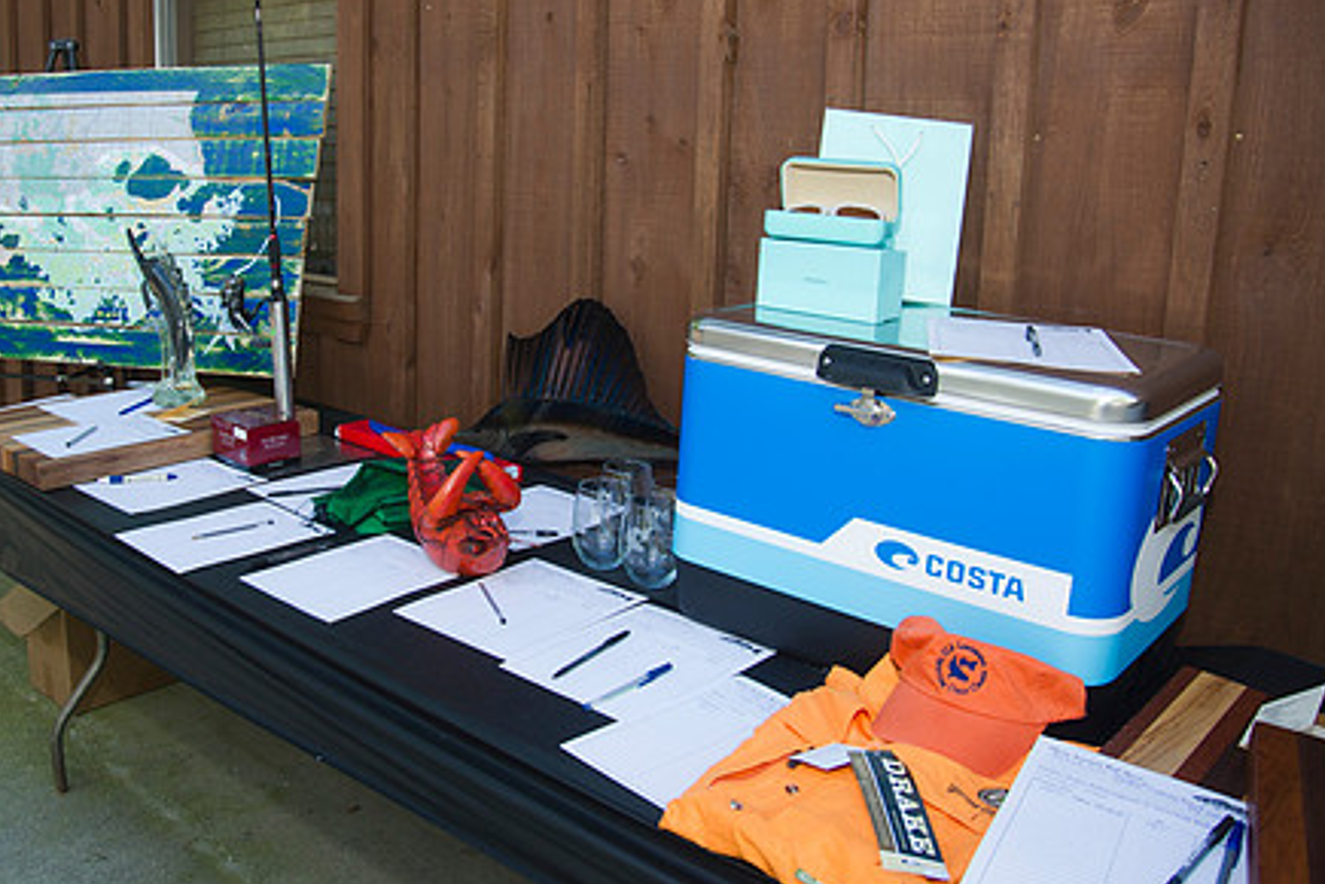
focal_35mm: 32
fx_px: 1178
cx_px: 515
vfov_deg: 41.0
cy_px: 381
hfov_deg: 58.1
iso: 320
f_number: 5
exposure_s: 1/125
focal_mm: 24
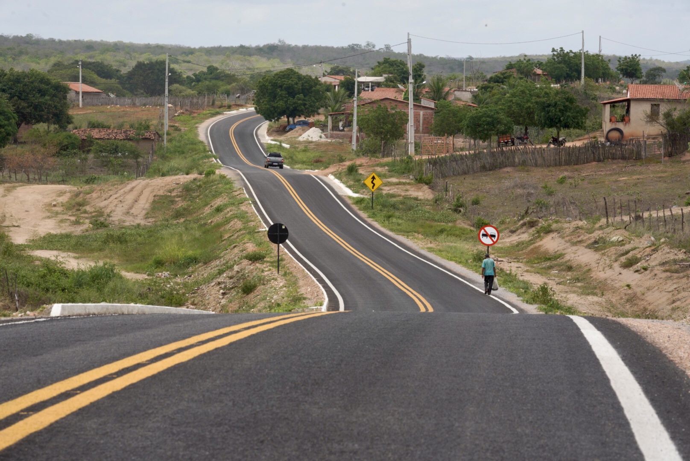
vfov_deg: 9.4
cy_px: 230
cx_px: 345
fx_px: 2800
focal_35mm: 146
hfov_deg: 14.0
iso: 320
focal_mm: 146
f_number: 14
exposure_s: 1/250
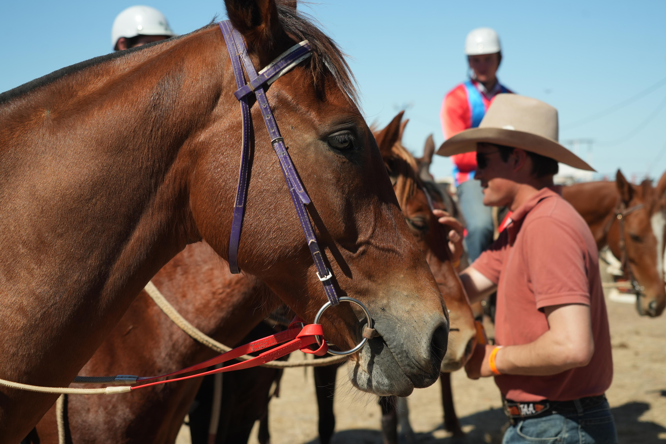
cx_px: 333
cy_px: 222
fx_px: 1147
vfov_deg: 21.9
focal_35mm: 62
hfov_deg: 32.4
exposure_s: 1/800
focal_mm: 62
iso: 400
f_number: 5.6
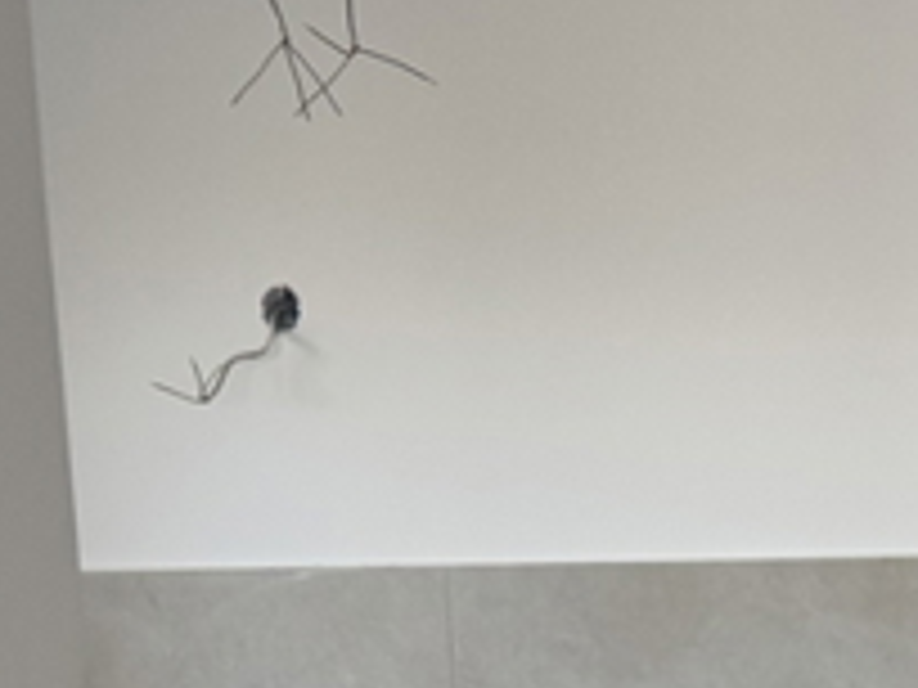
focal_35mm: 141
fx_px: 3739
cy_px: 1758
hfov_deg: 13.7
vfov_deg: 9.2
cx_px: 976
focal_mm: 6.76
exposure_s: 1/172
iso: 80
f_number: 1.78
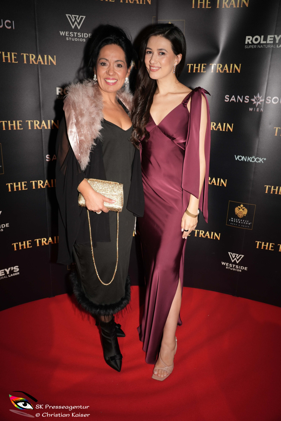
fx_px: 340
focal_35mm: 29
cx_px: 140
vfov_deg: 63.7
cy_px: 210
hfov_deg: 45.0
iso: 400
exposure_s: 1/60
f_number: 4.5
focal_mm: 29
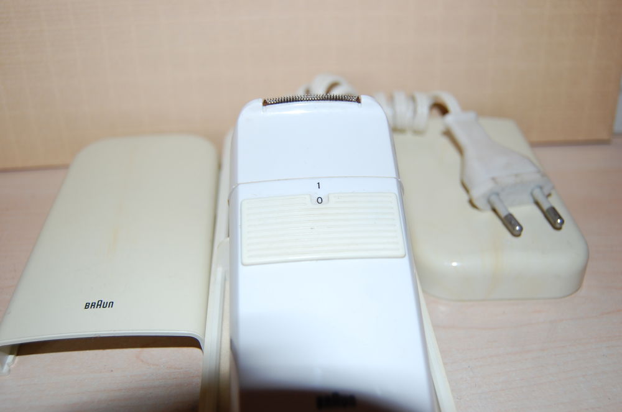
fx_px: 621
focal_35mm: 36
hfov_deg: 53.2
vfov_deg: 36.7
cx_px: 311
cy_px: 206
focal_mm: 24
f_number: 4
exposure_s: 1/60
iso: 200
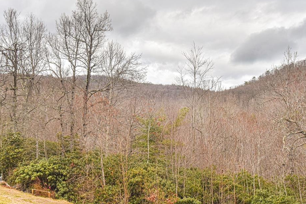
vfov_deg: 31.9
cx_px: 161
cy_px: 98
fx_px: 357
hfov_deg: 46.4
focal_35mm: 42
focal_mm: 38
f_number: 8
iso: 1250
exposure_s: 1/250
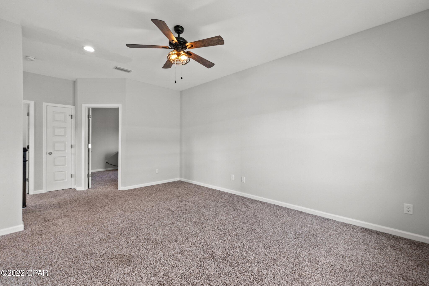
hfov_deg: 100.4
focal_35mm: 15
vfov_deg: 77.3
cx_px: 214
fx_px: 179
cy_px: 143
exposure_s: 1/13
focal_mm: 15
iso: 500
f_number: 9
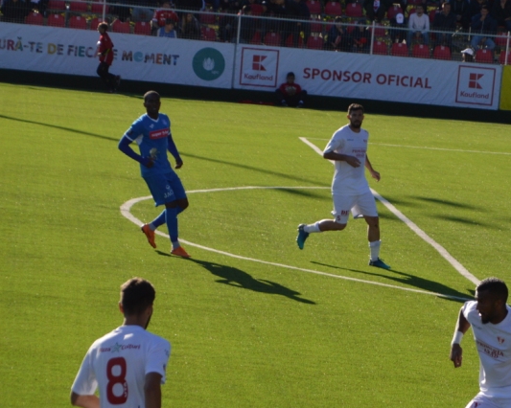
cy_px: 314
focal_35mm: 230
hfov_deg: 8.4
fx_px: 3476
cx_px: 347
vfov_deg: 6.7
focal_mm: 85
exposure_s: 1/1000
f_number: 5.3
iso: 400
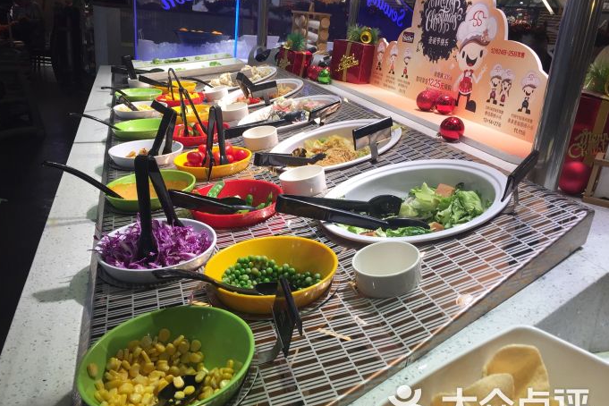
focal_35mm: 31
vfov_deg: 42.3
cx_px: 300
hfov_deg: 60.3
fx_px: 524
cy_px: 218
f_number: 2.2
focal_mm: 4.15
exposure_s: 1/100
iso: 40
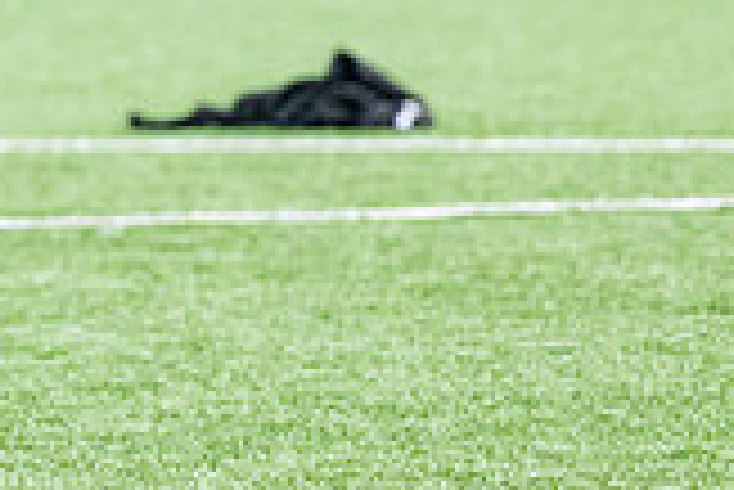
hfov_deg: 3.7
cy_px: -79
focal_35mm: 552
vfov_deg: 2.5
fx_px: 11264
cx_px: -131
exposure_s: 1/1600
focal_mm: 155
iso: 2000
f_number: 4
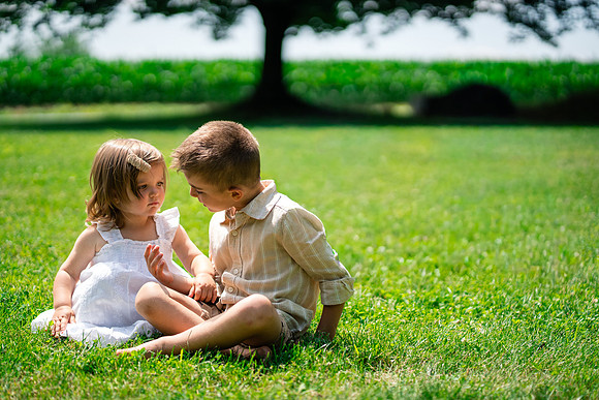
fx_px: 1415
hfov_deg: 23.9
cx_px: 300
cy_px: 200
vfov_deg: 16.1
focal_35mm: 85
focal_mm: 85
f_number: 2
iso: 400
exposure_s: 1/6400
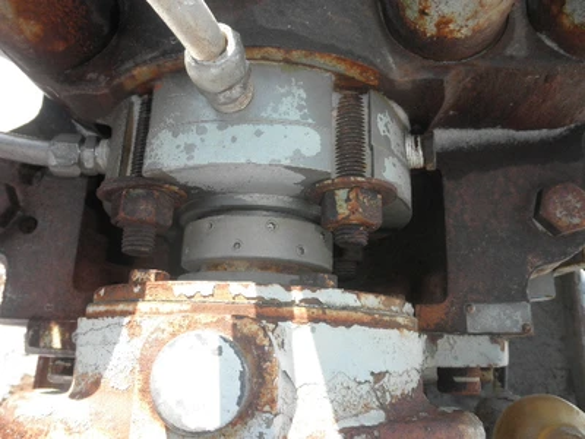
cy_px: 220
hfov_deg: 63.4
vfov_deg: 49.7
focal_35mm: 28
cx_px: 292
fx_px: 473
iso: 64
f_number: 3
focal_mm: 5
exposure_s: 1/250
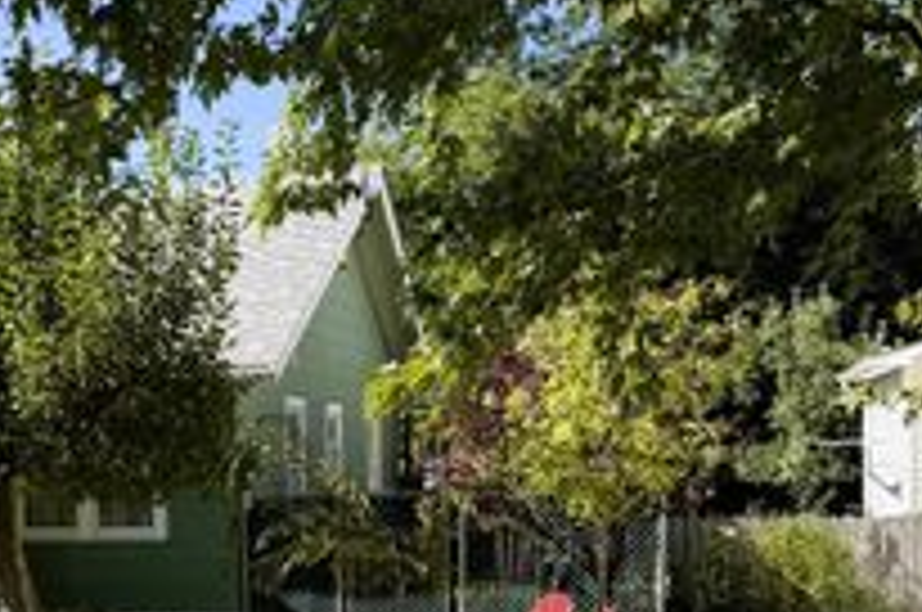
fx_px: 1560
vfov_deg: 21.7
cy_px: 542
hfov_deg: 30.9
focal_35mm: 61
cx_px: 36
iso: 80
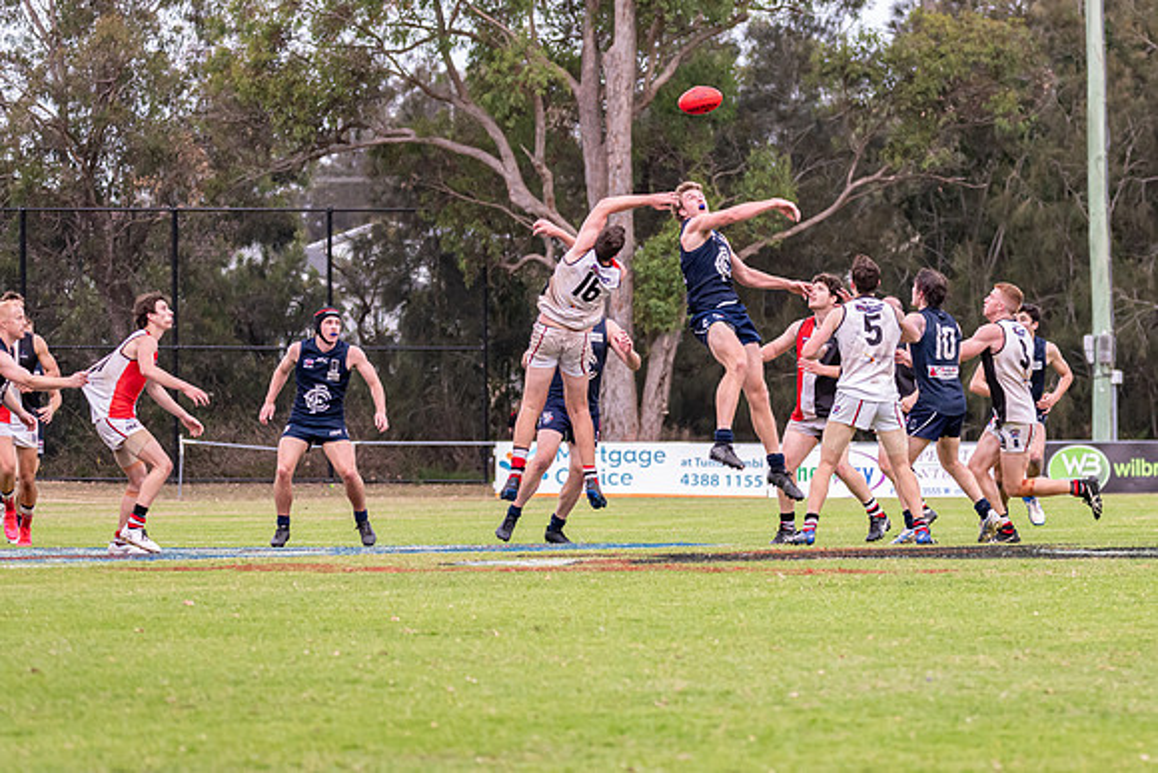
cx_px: 896
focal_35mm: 236
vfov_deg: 5.8
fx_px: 7582
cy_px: 334
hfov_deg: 8.7
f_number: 6.3
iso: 1250
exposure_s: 1/500
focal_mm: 150
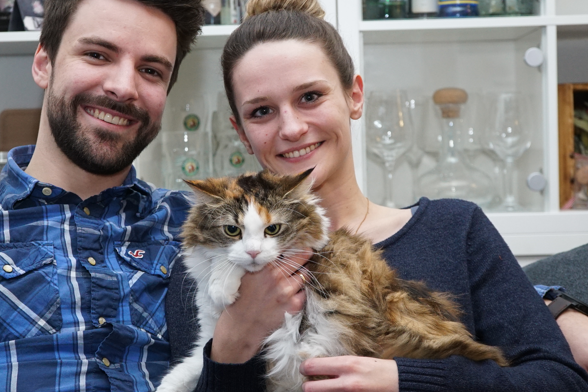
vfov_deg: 16.9
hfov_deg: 25.0
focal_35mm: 81
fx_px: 1323
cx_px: 244
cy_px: 188
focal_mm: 55
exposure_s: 1/125
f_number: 5.6
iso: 3200
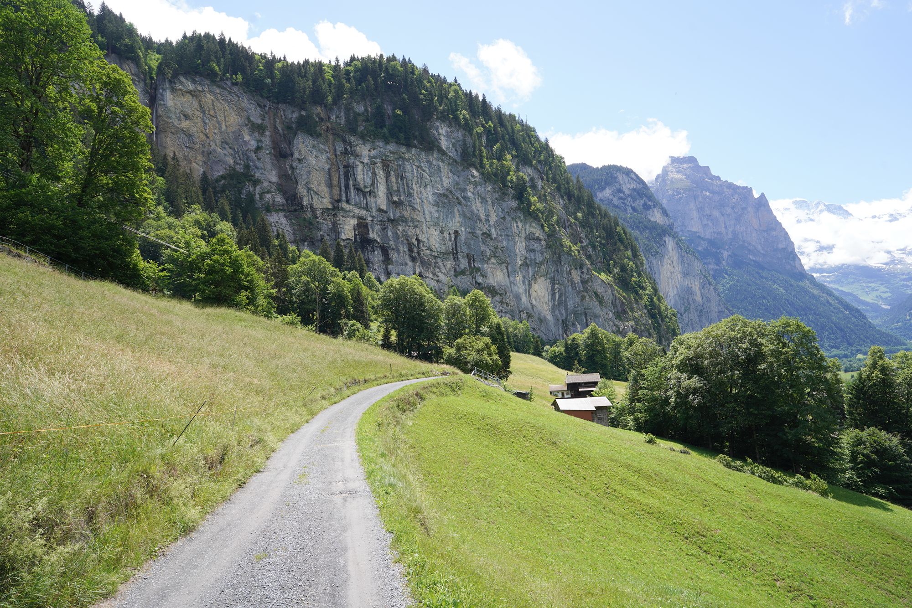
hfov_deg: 73.7
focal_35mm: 24
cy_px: 304
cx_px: 456
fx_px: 608
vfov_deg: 53.1
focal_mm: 24
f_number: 10
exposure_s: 1/100
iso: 100
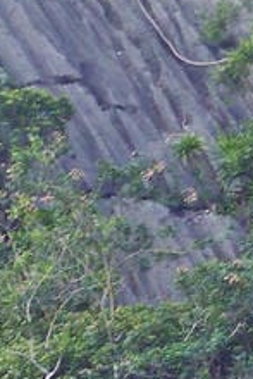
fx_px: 3336
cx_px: -274
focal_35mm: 317
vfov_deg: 6.4
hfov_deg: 4.3
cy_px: 501
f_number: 5
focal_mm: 21
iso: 160
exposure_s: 1/125
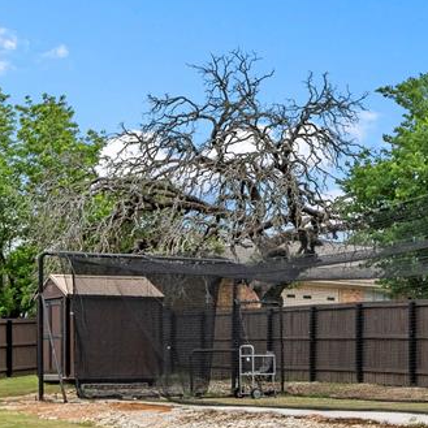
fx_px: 1259
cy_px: 306
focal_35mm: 90
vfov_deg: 19.2
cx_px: 558
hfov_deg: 18.0
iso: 320
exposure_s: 1/500
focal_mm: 23
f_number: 9
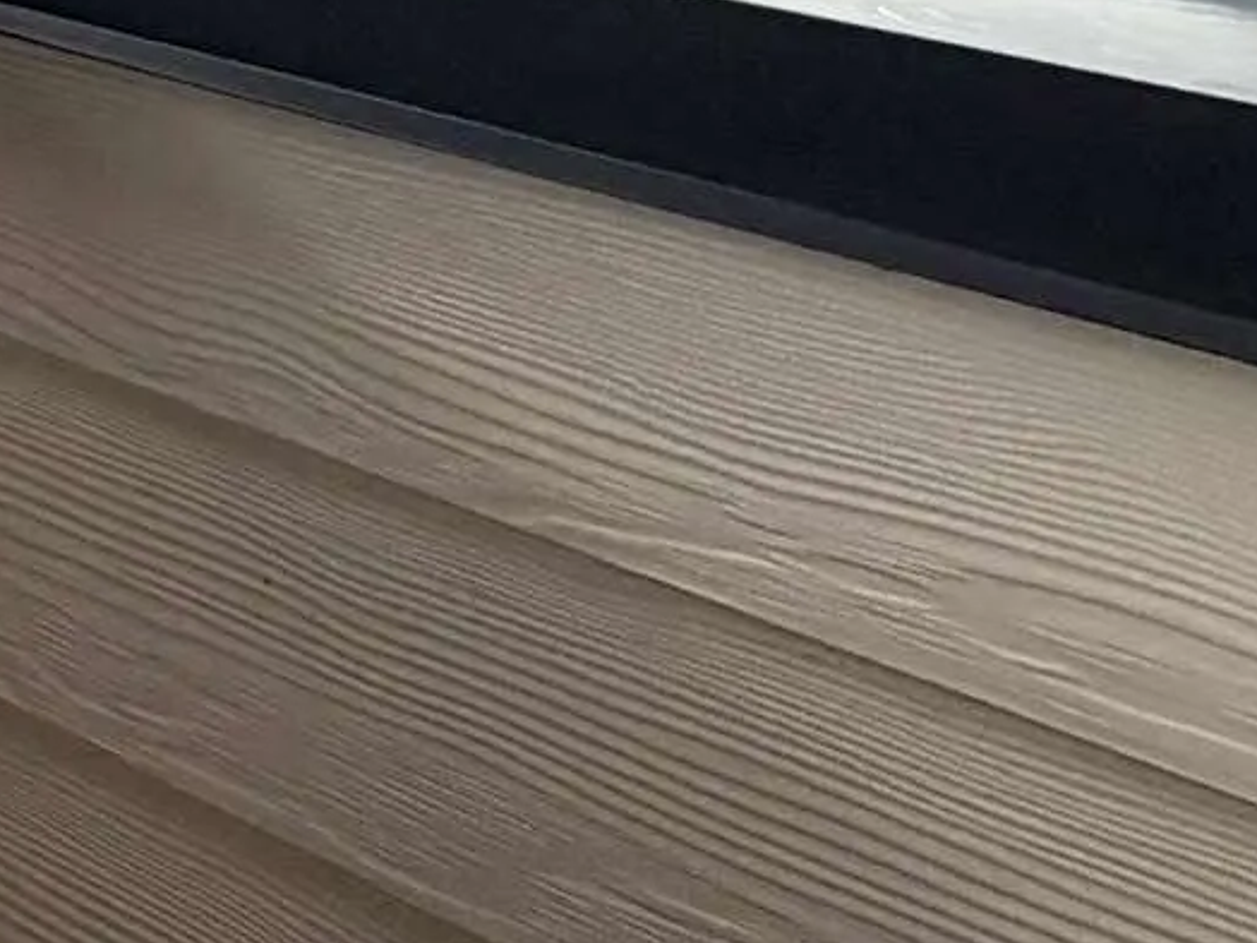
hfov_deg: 16.5
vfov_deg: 15.6
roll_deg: -0.6
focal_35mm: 82
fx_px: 2978
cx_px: -1406
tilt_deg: +0.0
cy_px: -725
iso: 20
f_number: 2.2
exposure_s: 1/970
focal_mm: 2.22
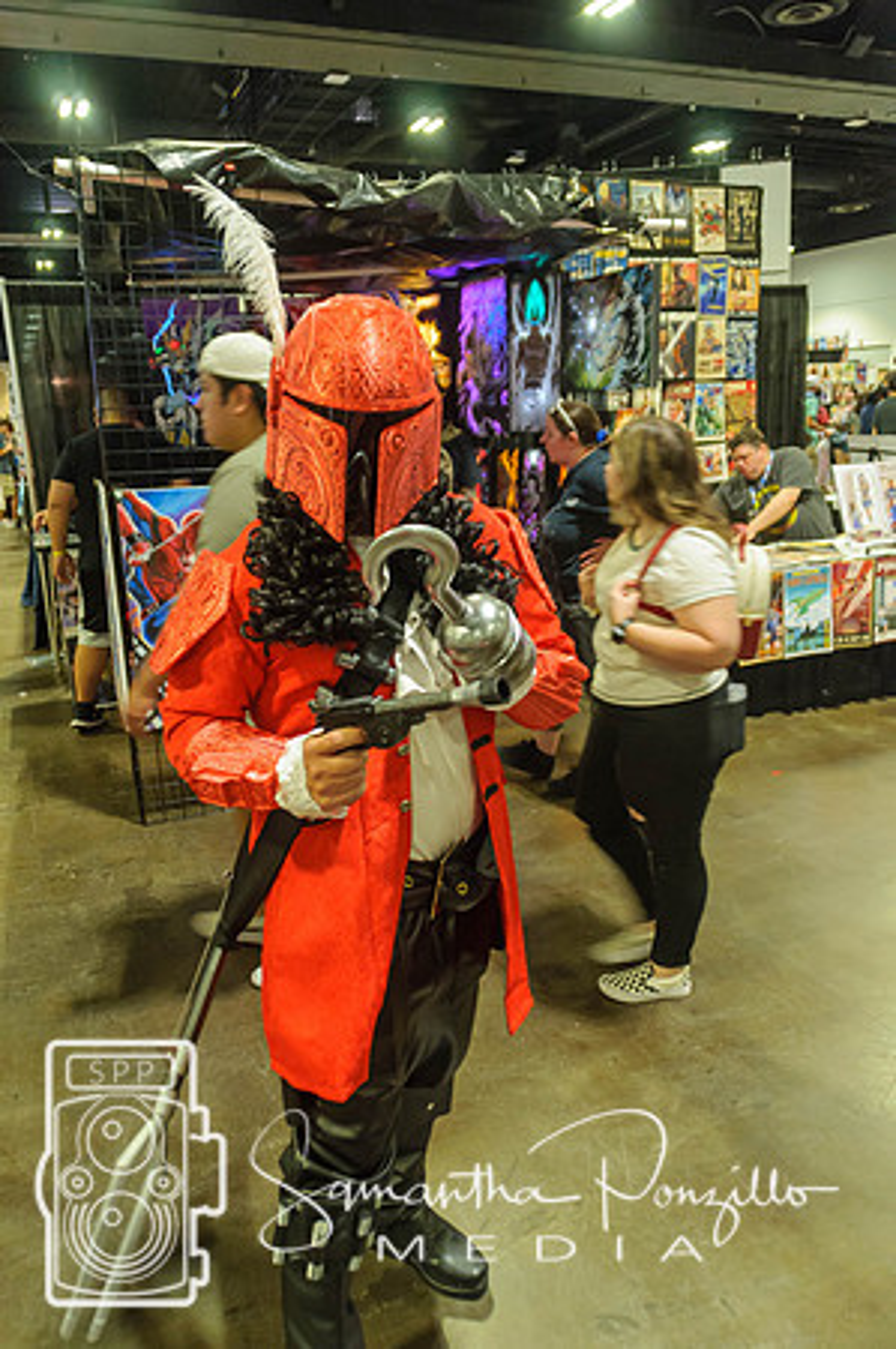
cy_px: 674
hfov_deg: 47.8
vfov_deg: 67.4
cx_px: 448
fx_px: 1010
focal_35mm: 27
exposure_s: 1/30
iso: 1000
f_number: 3.5
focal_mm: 18
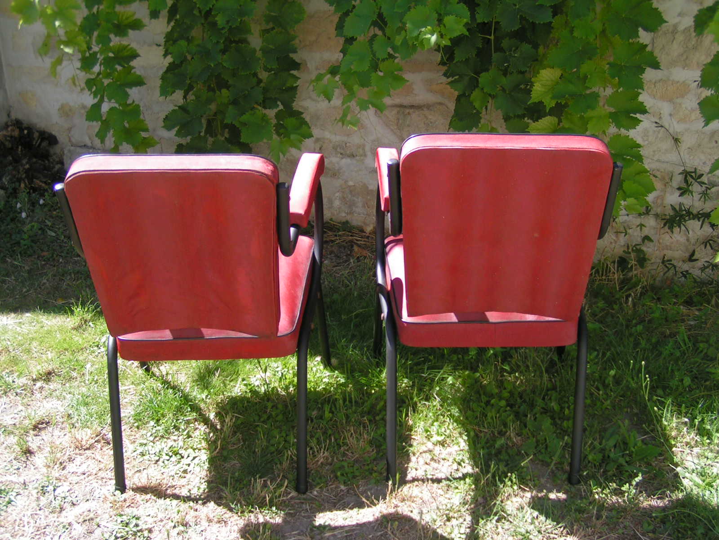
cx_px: 360
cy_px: 270
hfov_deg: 49.0
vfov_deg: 37.7
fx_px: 789
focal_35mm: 38
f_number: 2.8
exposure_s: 1/320
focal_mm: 5.8
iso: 50
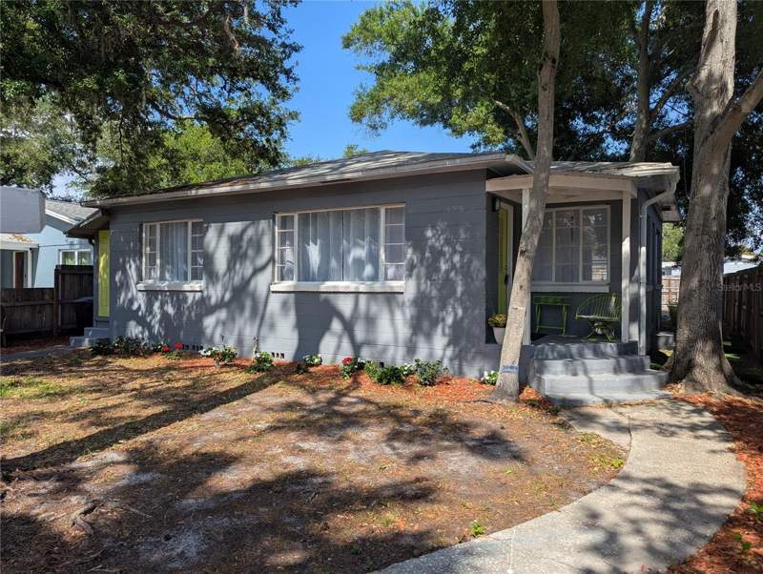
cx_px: 382
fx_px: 530
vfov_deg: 56.9
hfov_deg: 71.5
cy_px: 287
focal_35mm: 24
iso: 46
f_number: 1.85
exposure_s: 1/1414
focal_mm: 6.81
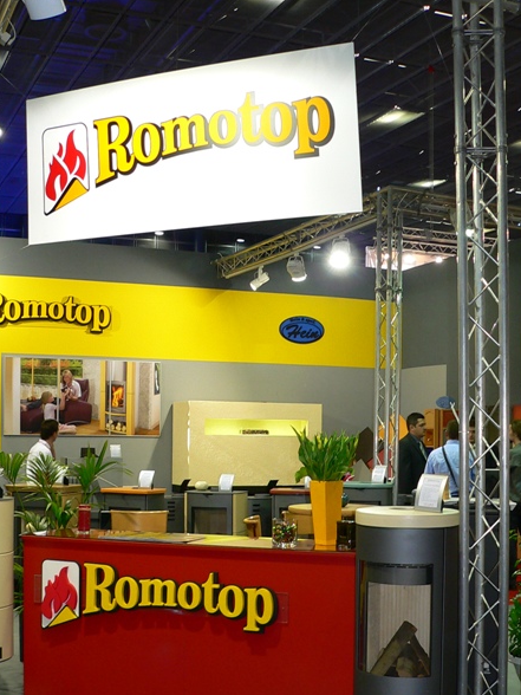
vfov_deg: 38.7
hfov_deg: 29.7
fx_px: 983
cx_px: 235
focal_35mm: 49
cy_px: 428
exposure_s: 1/25
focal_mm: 6
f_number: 2.8
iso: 100
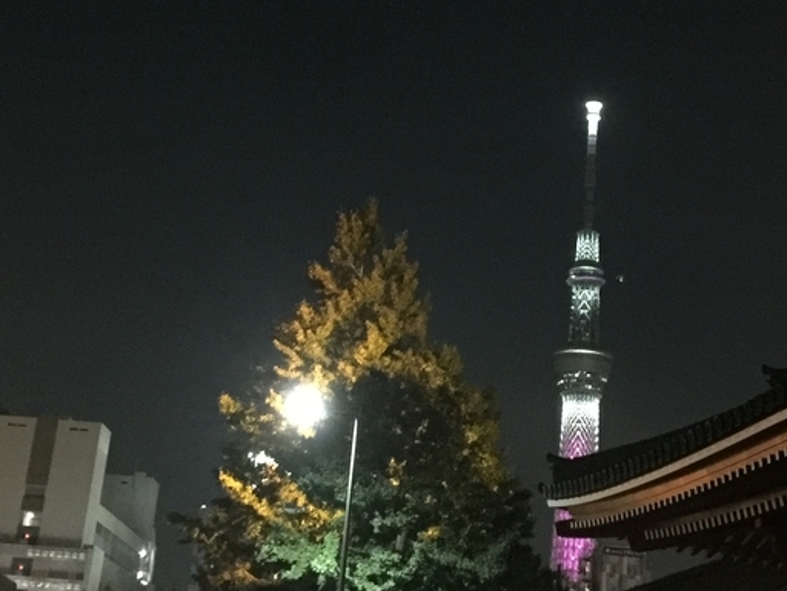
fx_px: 1546
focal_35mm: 68
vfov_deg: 21.4
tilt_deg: +22.6
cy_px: 143
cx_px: 430
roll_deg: -7.4
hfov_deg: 28.5
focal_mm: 4.15
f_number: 2.2
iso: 400
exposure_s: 1/4
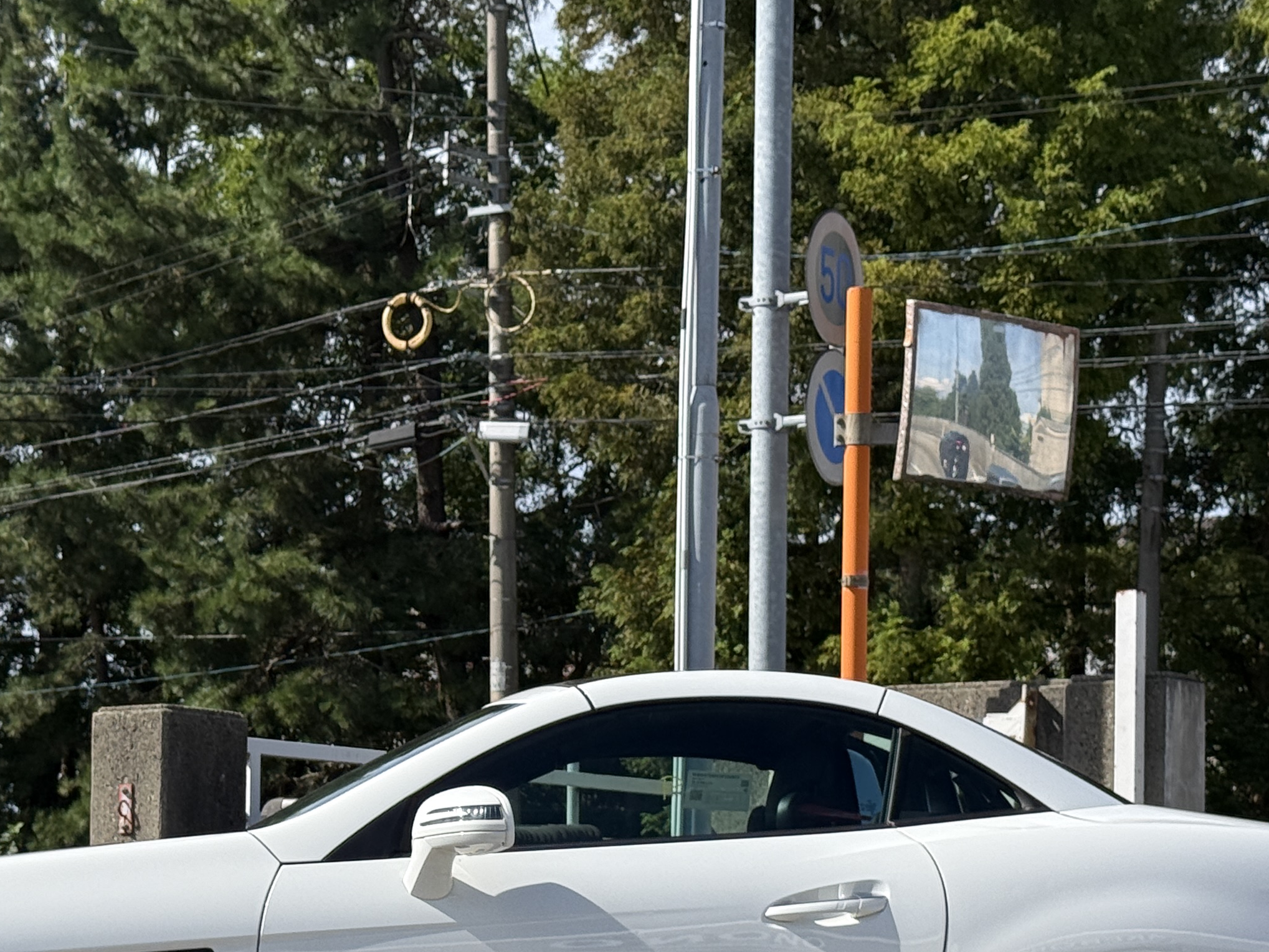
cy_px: 846
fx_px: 3483
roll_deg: -1.2
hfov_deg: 20.6
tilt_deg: +1.9
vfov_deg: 15.4
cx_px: 462
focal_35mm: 95
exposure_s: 1/6024
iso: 100
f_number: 1.78
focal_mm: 6.76
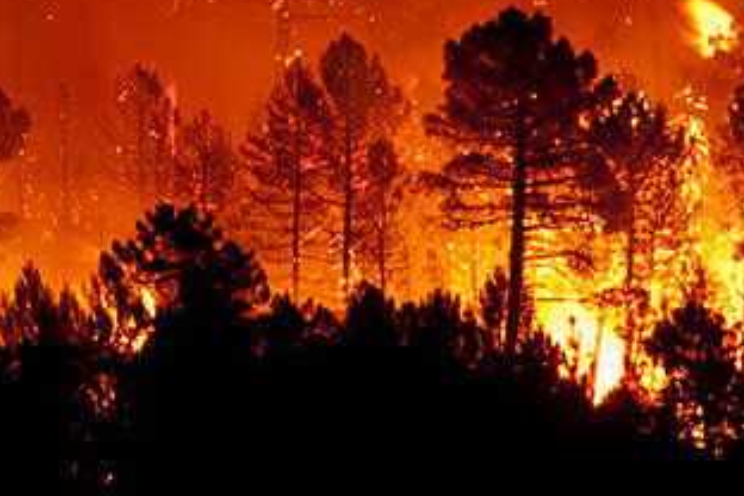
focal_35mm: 778
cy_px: 212
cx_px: 317
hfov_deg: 2.7
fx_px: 16077
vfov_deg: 1.8
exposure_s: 1.3
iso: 200
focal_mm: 270
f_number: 11
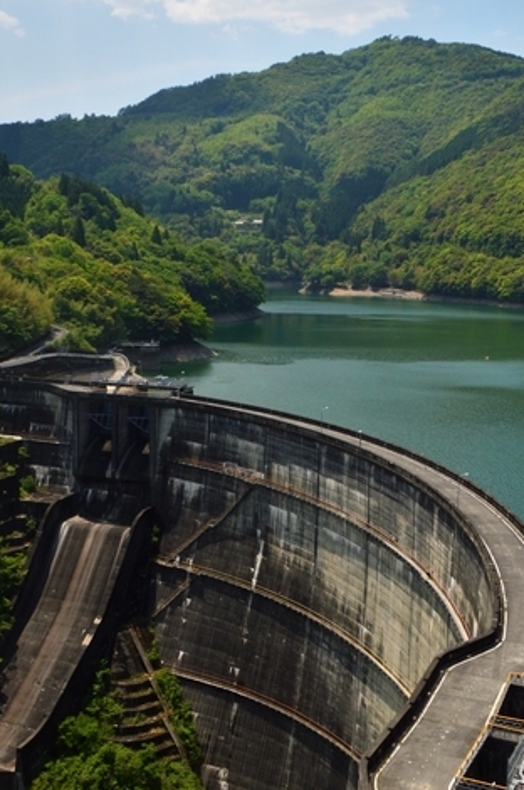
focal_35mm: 46
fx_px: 1007
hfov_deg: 29.2
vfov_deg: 42.6
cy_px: 323
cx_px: 252
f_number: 9
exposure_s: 1/125
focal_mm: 18
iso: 400
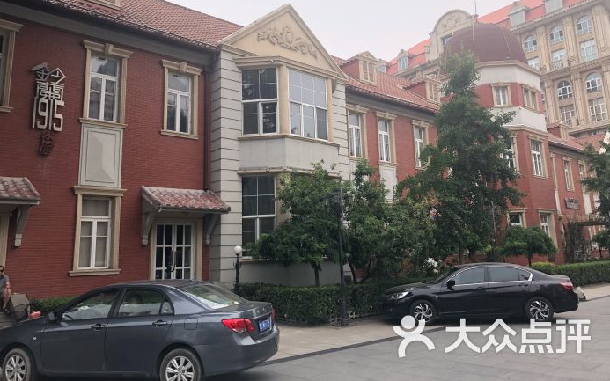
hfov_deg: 62.9
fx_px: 499
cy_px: 151
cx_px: 305
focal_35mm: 30
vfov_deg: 41.6
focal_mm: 4
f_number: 1.8
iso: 20
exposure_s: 1/676
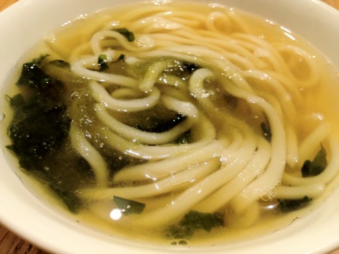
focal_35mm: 35
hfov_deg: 52.6
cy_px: 127
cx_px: 170
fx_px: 343
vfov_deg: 40.7
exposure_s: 1/20
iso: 250
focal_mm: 4.28
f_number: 2.4
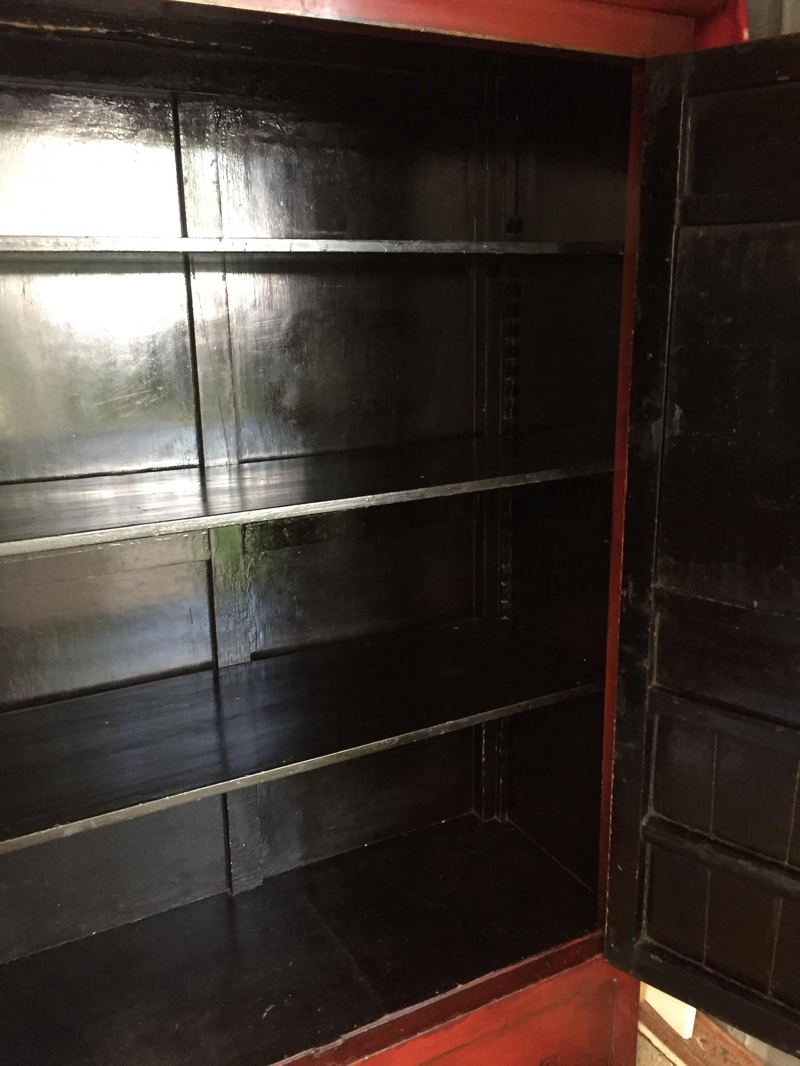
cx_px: 400
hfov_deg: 48.2
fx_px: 894
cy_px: 533
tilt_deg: -15.2
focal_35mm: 29
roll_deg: +1.4
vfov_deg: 61.7
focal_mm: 4.15
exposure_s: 1/17
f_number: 2.2
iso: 320
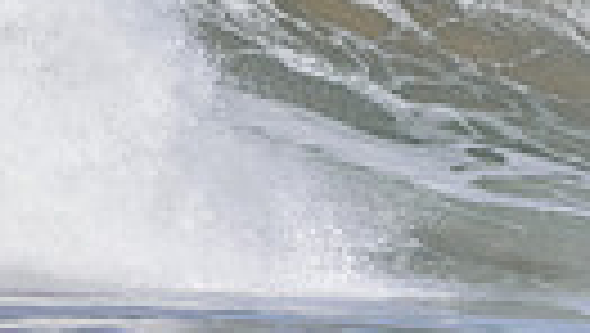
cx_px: 1180
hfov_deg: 1.0
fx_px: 32730
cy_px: -70
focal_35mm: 2090
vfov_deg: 0.6
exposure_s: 1/2000
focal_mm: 300
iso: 320
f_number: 5.6
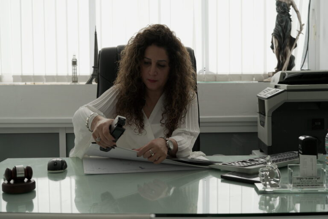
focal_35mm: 50
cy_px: 110
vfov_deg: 27.0
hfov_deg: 39.6
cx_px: 164
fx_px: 456
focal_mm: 50
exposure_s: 1/2000
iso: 2000
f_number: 5.6
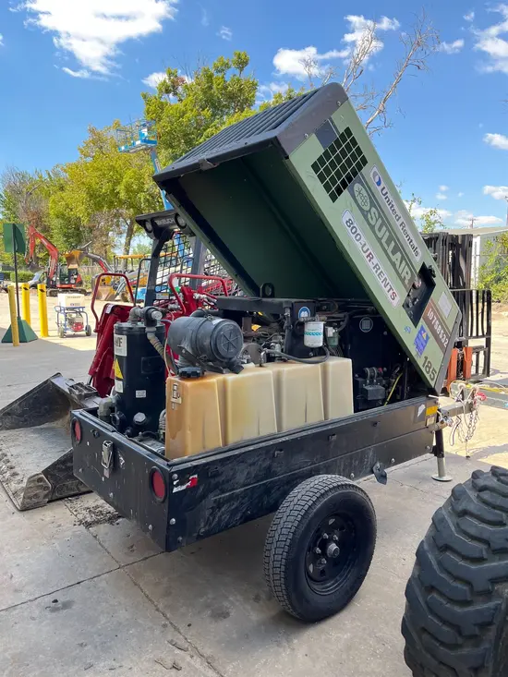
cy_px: 338
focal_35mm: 26
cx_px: 254
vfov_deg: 67.3
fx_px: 509
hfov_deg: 53.1
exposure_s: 1/532
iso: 50
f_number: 1.6
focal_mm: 5.1
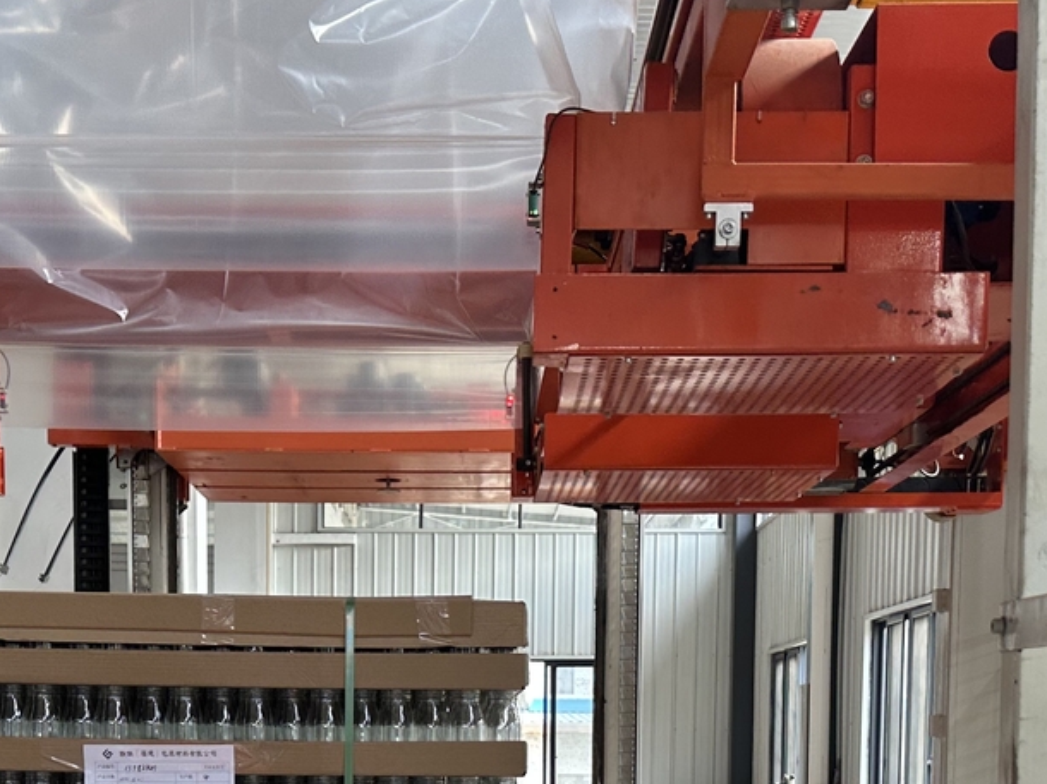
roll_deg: -0.6
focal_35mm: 63
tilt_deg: -4.7
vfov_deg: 22.0
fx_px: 1905
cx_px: 424
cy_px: 870
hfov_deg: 30.7
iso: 80
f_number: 1.78
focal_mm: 6.86
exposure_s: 1/121
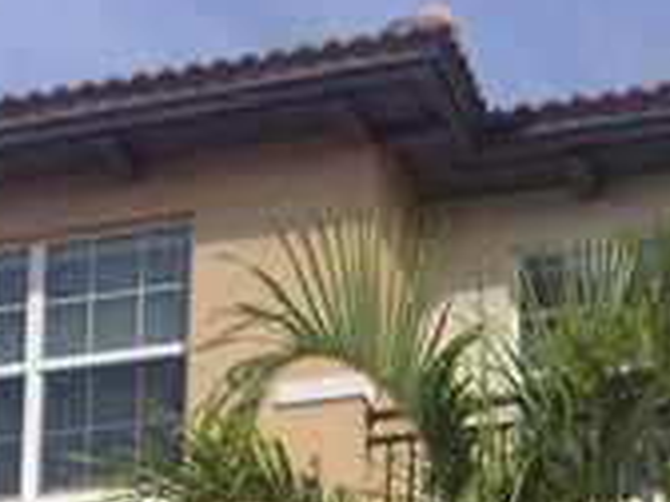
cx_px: 132
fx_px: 3232
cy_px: 1147
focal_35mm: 167
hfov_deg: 11.8
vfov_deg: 8.3
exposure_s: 1/2208
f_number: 2.4
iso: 50
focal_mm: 4.28
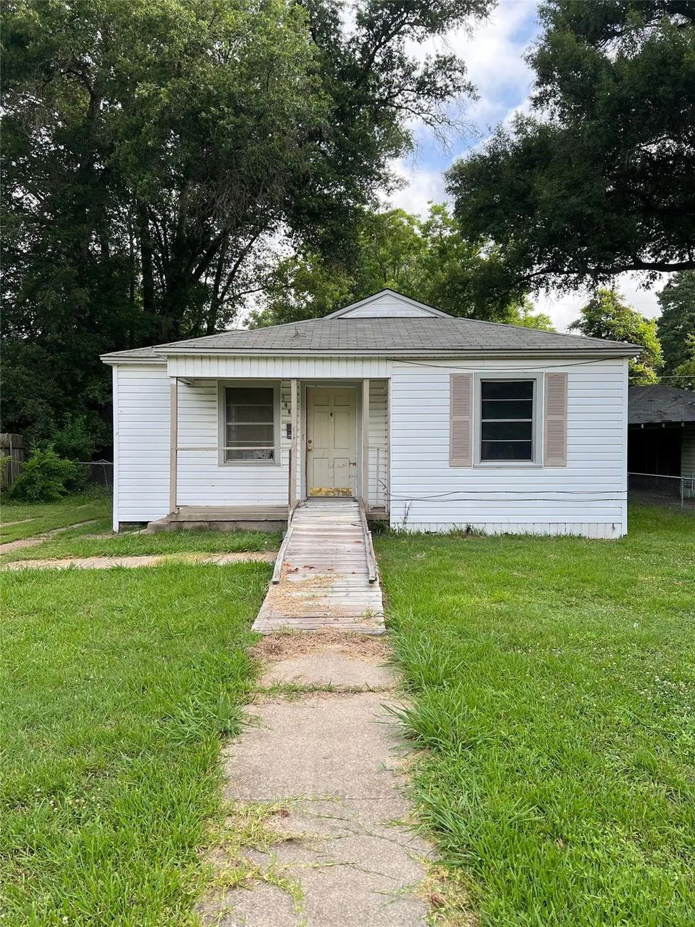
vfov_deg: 67.3
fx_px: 696
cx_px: 348
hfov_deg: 53.1
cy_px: 464
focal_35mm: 26
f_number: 1.5
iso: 50
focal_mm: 5.7
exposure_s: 1/949
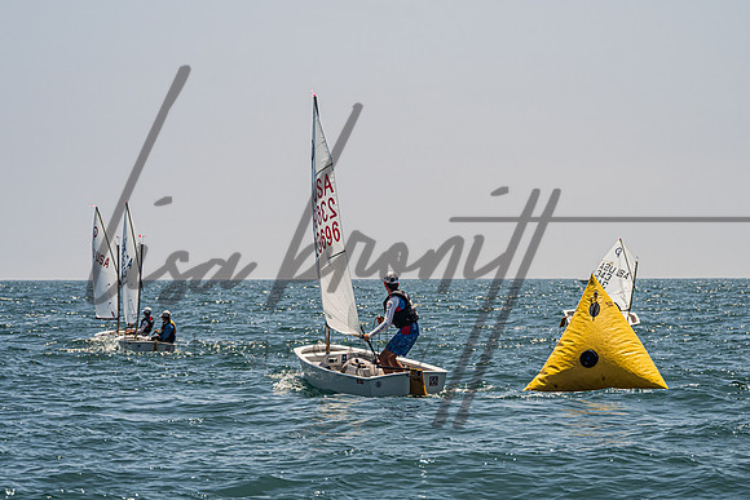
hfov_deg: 12.5
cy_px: 264
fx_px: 3417
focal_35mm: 164
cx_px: 379
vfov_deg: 8.4
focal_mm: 120
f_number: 6.7
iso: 250
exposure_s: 1/1600
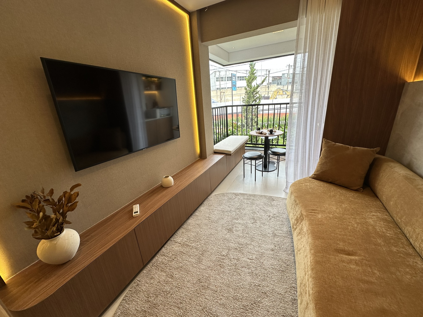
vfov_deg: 85.7
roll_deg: +3.8
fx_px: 171
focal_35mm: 14
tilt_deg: -17.2
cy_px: 158
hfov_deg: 102.1
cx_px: 212
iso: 50
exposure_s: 1/150
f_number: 2.2
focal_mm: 2.22
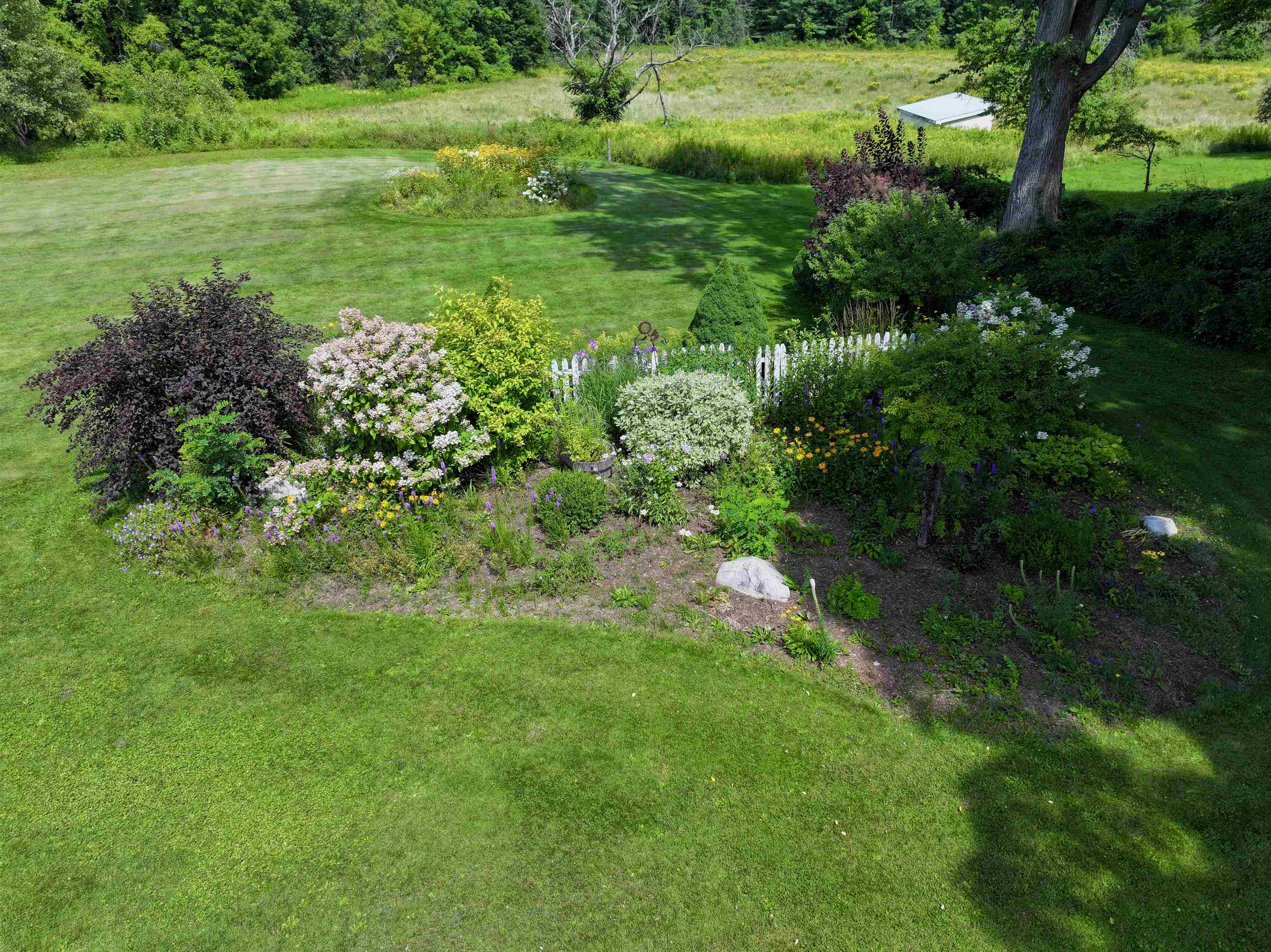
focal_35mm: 24
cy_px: 476
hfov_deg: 71.6
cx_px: 636
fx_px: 881
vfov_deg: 56.8
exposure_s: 1/1000
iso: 100
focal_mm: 12.29
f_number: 2.8
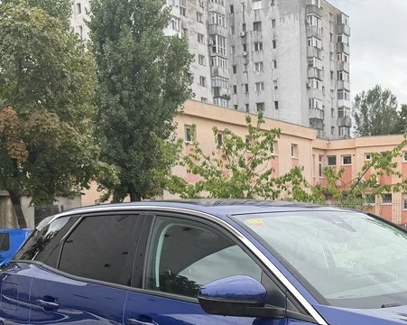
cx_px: 330
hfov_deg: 34.8
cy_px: 289
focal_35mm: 52
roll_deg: +1.3
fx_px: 626
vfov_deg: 28.1
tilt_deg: -8.0
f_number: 1.78
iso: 80
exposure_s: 1/1192
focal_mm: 6.76
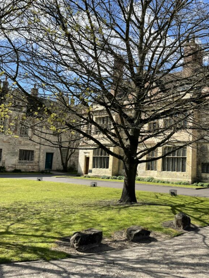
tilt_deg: +7.1
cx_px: 156
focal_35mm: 35
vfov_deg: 52.6
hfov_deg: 39.6
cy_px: 139
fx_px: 282
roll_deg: -1.1
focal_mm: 4.2
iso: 32
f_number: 1.6
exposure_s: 1/1887
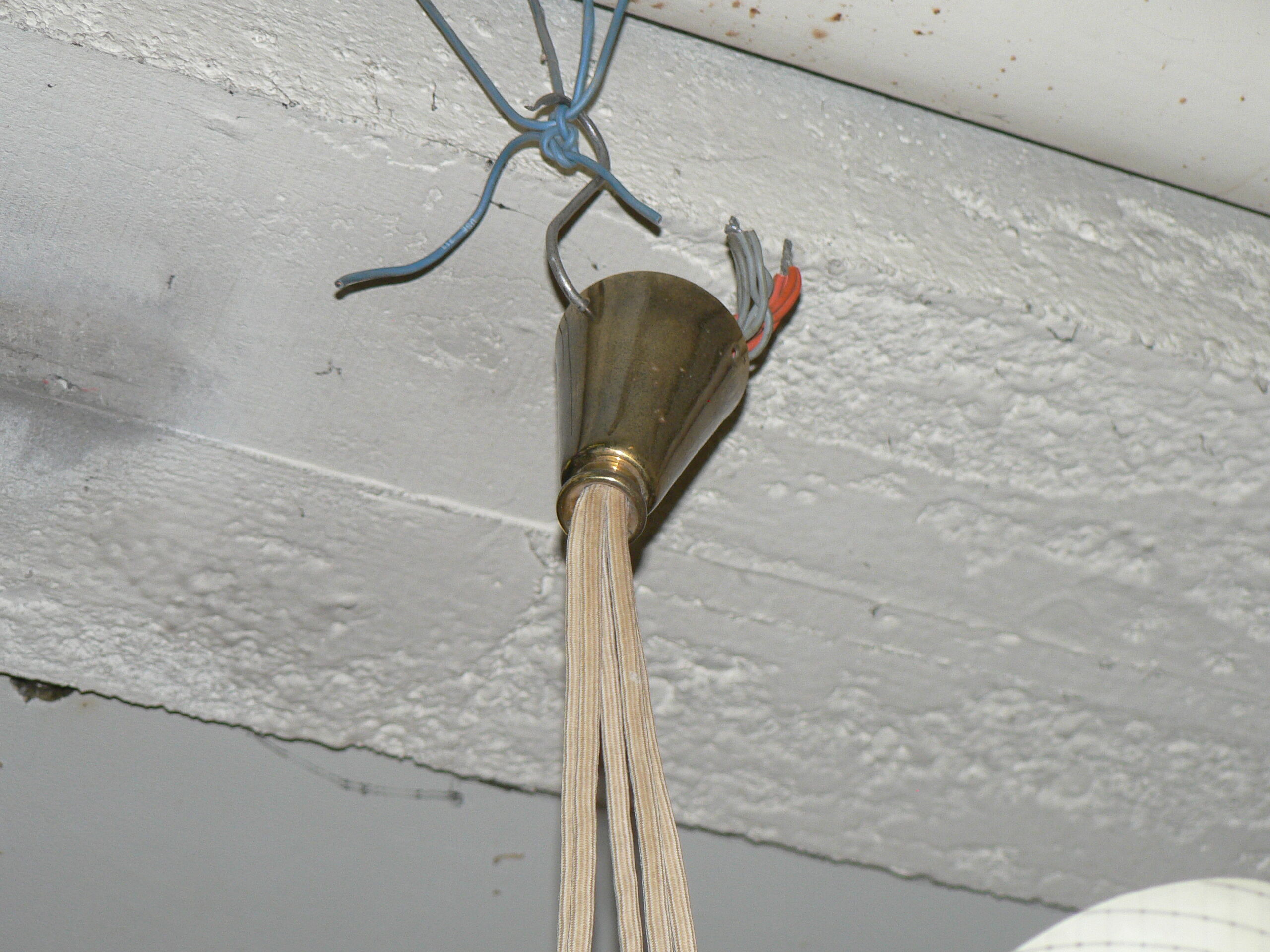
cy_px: 476
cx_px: 635
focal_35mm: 114
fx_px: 4182
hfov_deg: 17.3
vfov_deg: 13.0
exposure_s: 1/60
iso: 100
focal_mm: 19
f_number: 3.2
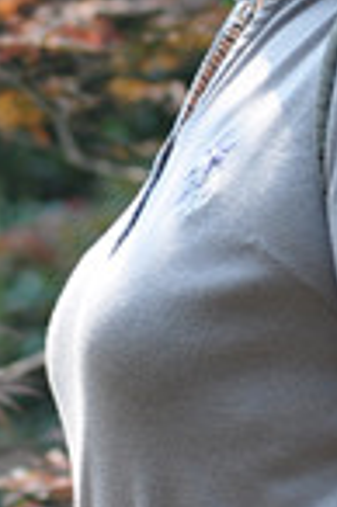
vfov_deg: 5.0
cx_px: -5
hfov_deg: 3.3
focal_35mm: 412
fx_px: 5798
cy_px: -285
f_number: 3.2
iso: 200
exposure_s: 1/400
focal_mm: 50
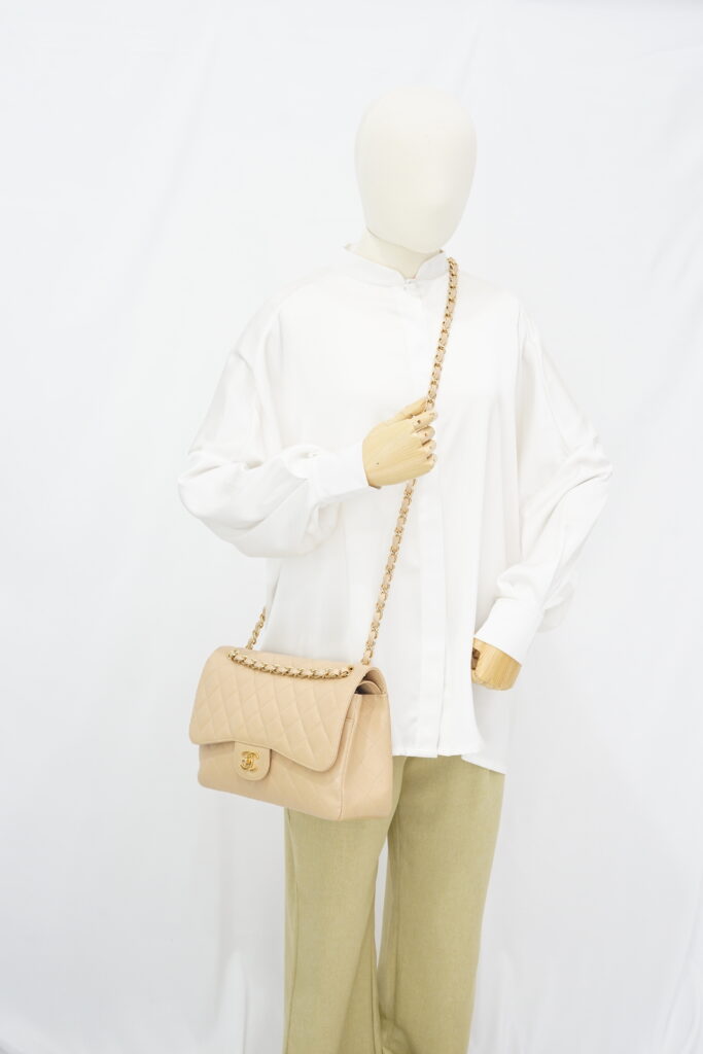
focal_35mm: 50
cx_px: 352
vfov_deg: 39.6
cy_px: 527
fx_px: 1464
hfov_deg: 27.0
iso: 640
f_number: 6.3
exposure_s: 1/8
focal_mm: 50
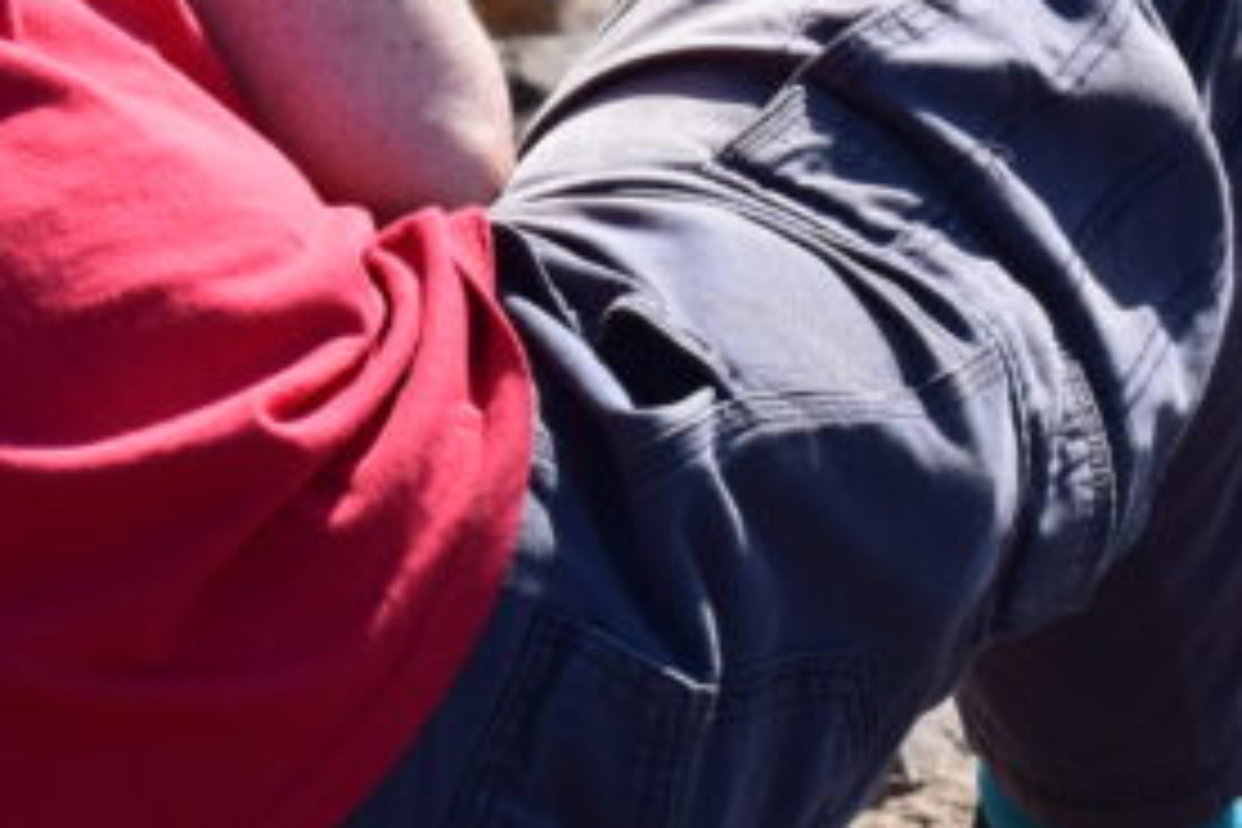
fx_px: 10551
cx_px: -338
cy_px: -151
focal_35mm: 306
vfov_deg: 4.5
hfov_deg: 6.7
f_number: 11
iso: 400
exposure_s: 1/400
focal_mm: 55
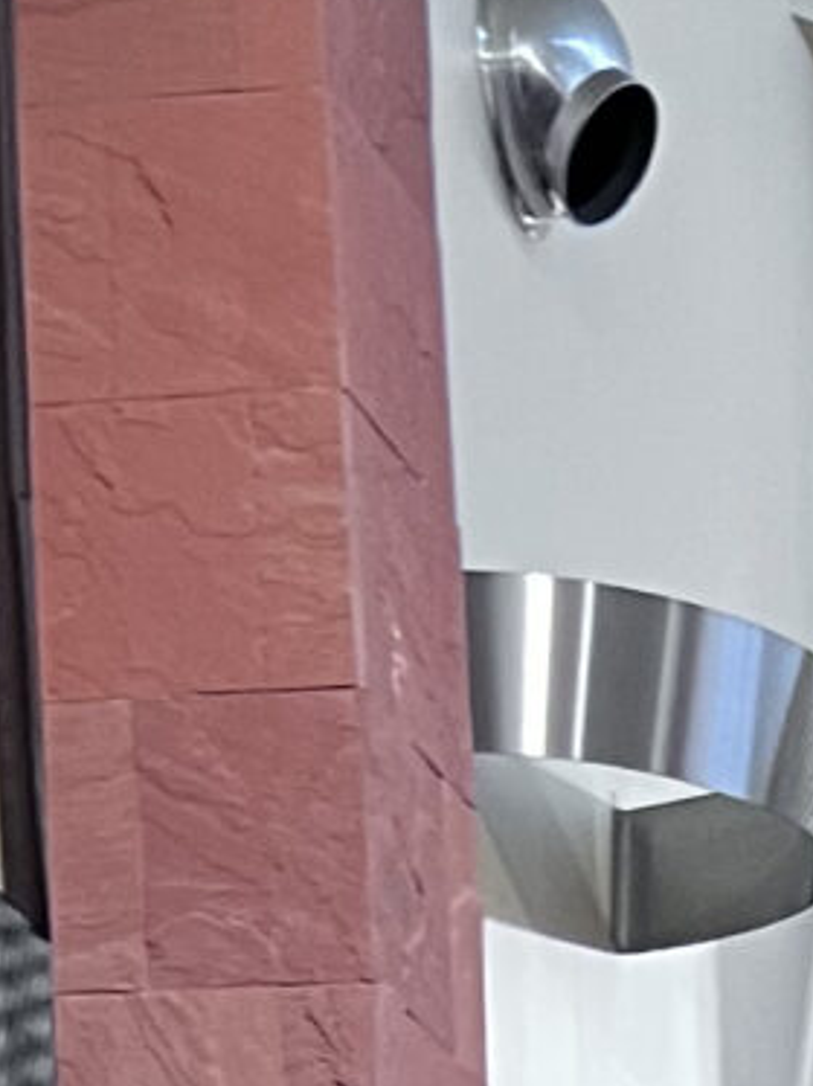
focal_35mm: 178
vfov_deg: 8.5
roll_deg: +0.3
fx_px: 5580
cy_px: 3650
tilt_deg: -9.0
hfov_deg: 8.0
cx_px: 1568
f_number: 1.5
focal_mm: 5.7
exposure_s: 1/60
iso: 125
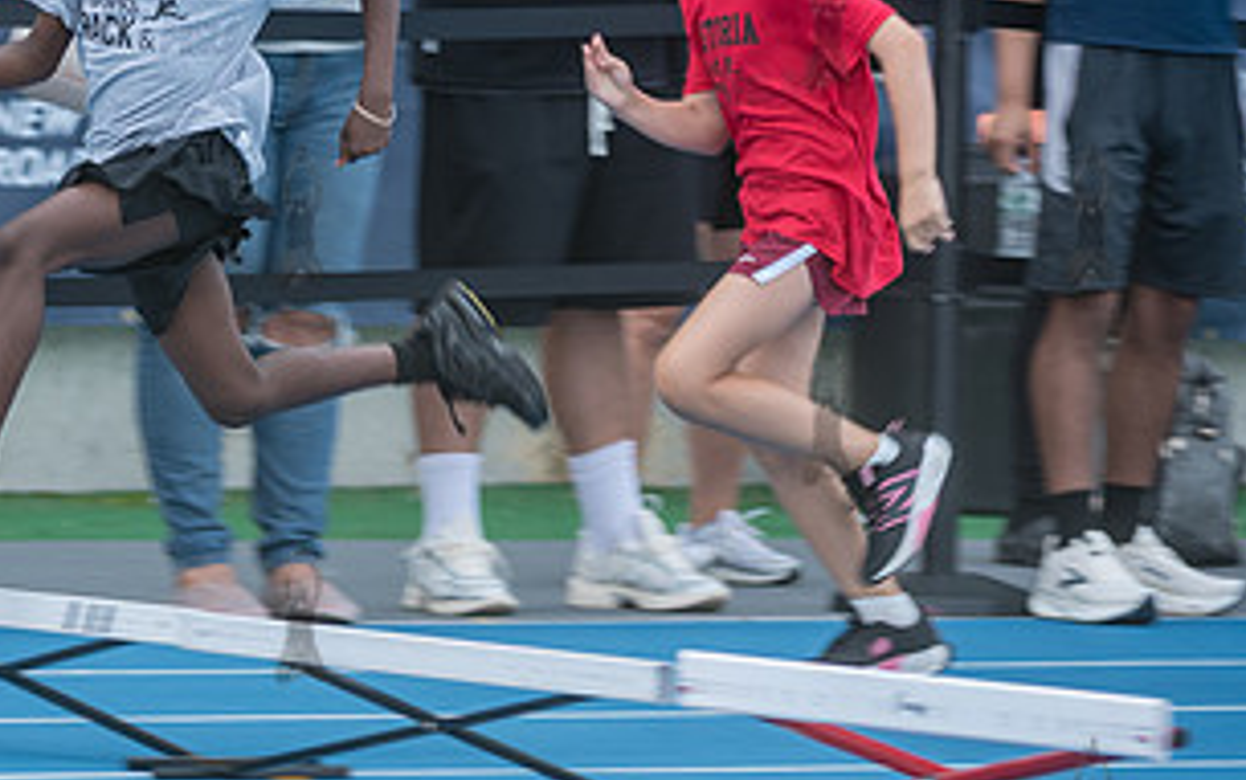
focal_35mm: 436
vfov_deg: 3.0
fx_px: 14814
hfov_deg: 4.8
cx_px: 260
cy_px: 370
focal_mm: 185
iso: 160
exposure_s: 1/200
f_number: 5.6
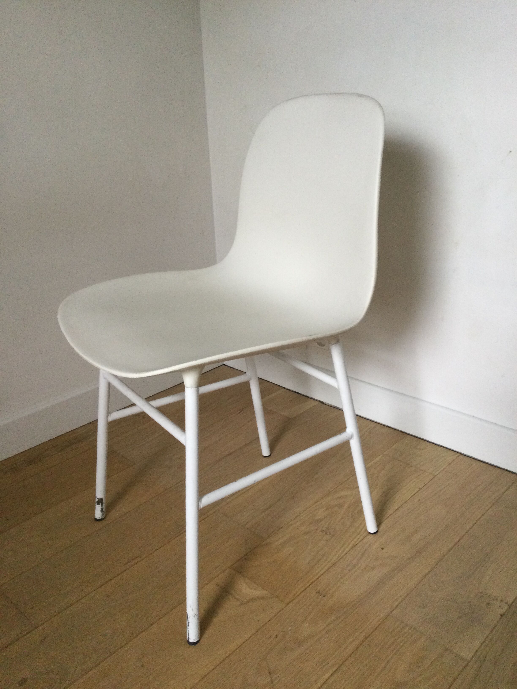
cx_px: 258
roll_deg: +2.7
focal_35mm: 31
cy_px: 344
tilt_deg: -18.9
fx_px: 617
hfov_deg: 45.4
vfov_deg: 58.4
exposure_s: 1/33
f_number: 2.4
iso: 160
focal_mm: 3.3
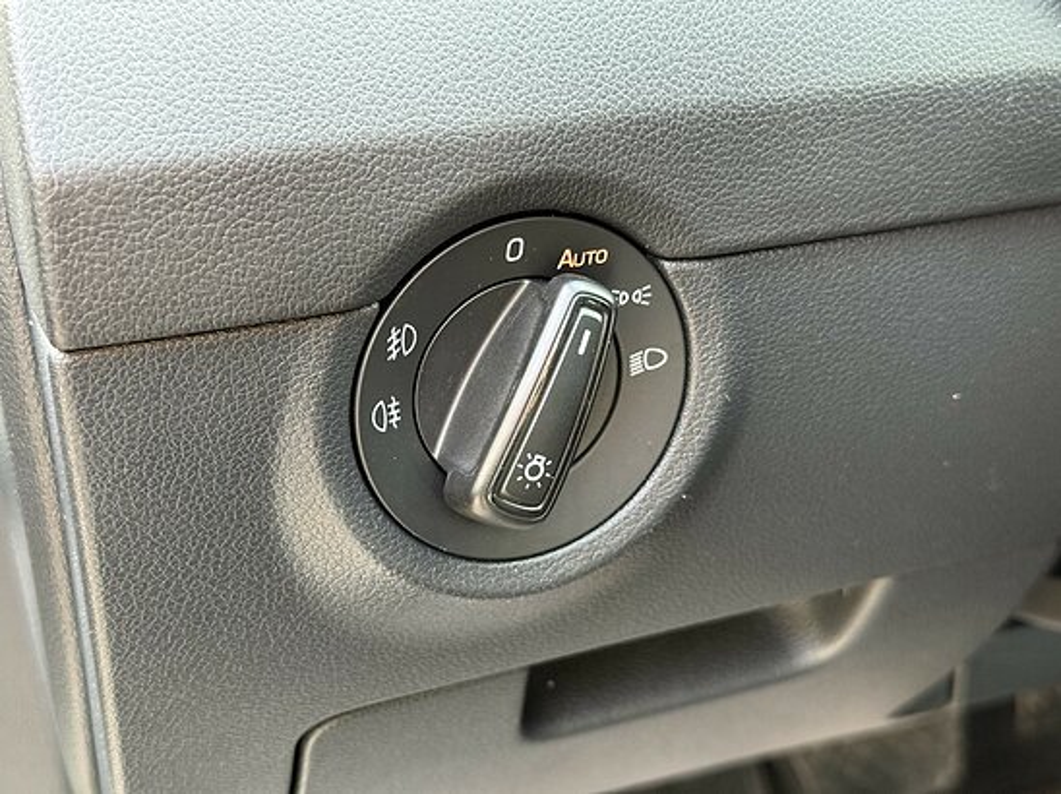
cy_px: 397
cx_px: 530
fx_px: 1470
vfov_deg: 30.2
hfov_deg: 39.7
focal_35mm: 48
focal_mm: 6.76
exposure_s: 1/60
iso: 250
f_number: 1.78
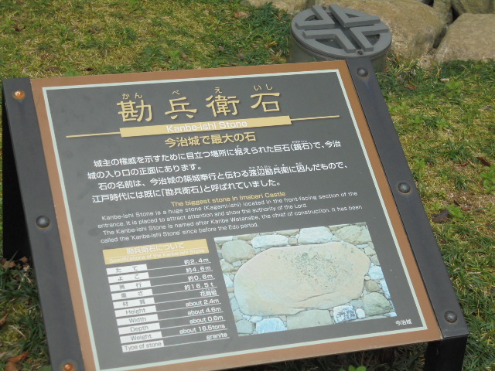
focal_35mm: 94
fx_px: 1344
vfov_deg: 15.7
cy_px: 186
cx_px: 248
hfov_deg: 20.9
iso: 100
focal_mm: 16.9
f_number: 4.7
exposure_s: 1/200
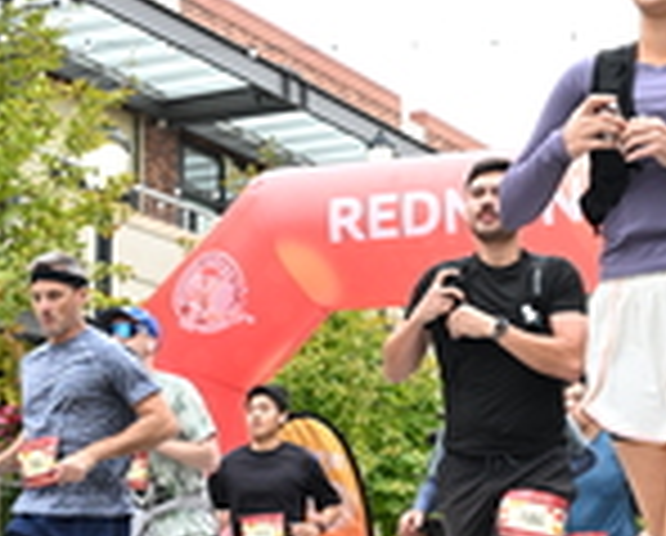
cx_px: 515
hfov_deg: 17.6
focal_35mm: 108
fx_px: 2133
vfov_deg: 14.3
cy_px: 320
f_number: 4
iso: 2000
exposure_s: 1/640
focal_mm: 31
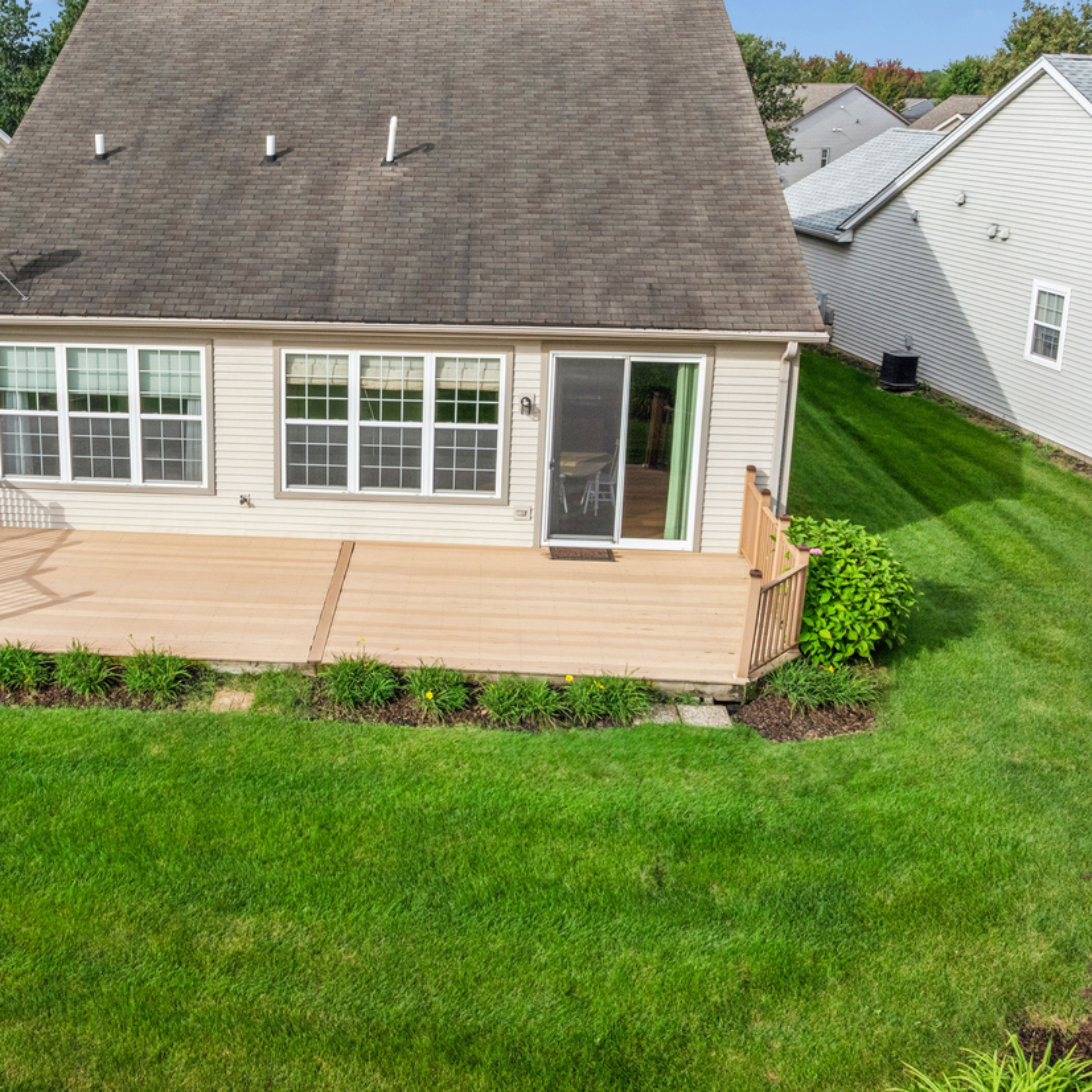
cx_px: 331
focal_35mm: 37
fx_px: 1321
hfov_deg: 44.0
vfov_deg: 44.7
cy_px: 436
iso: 200
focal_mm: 12.3
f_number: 8
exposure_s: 1/800
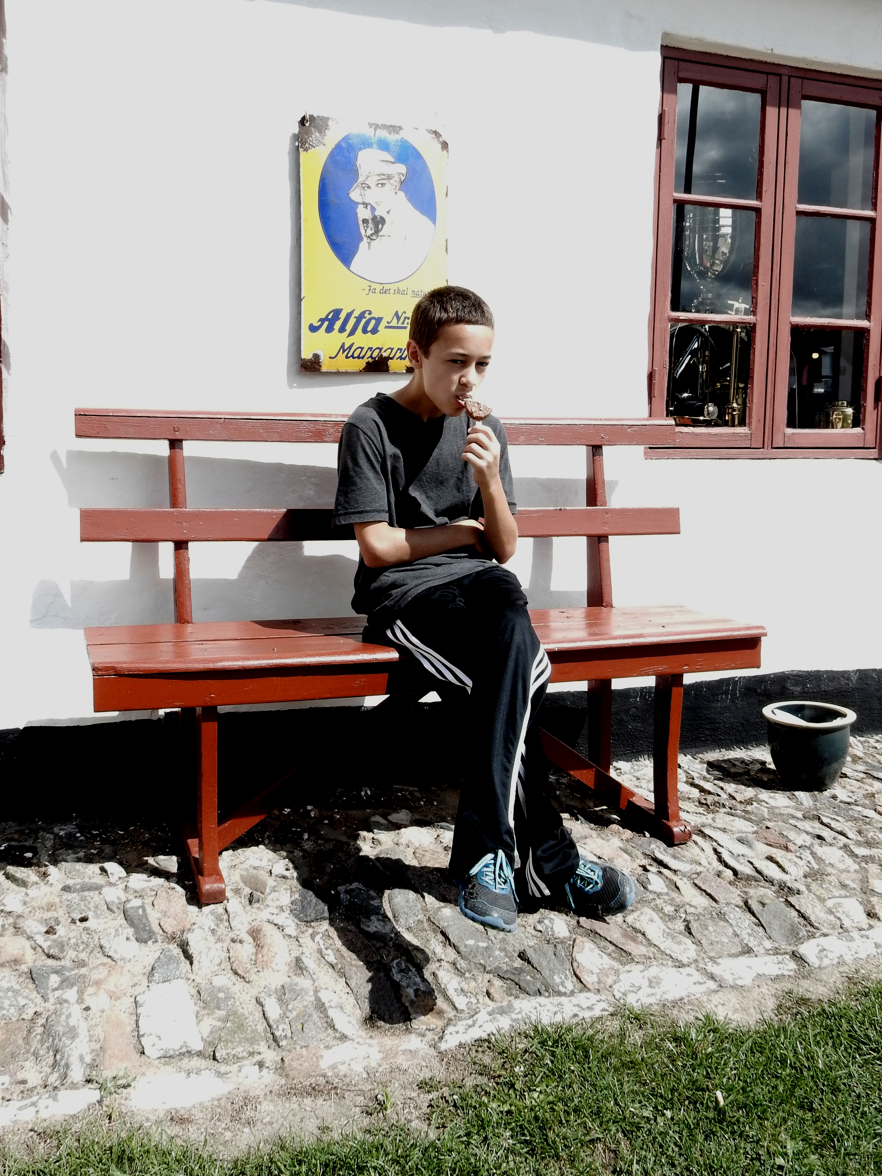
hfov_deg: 42.9
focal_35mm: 33
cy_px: 533
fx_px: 1121
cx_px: 408
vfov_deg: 55.3
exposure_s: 1/250
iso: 125
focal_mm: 5.4
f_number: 5
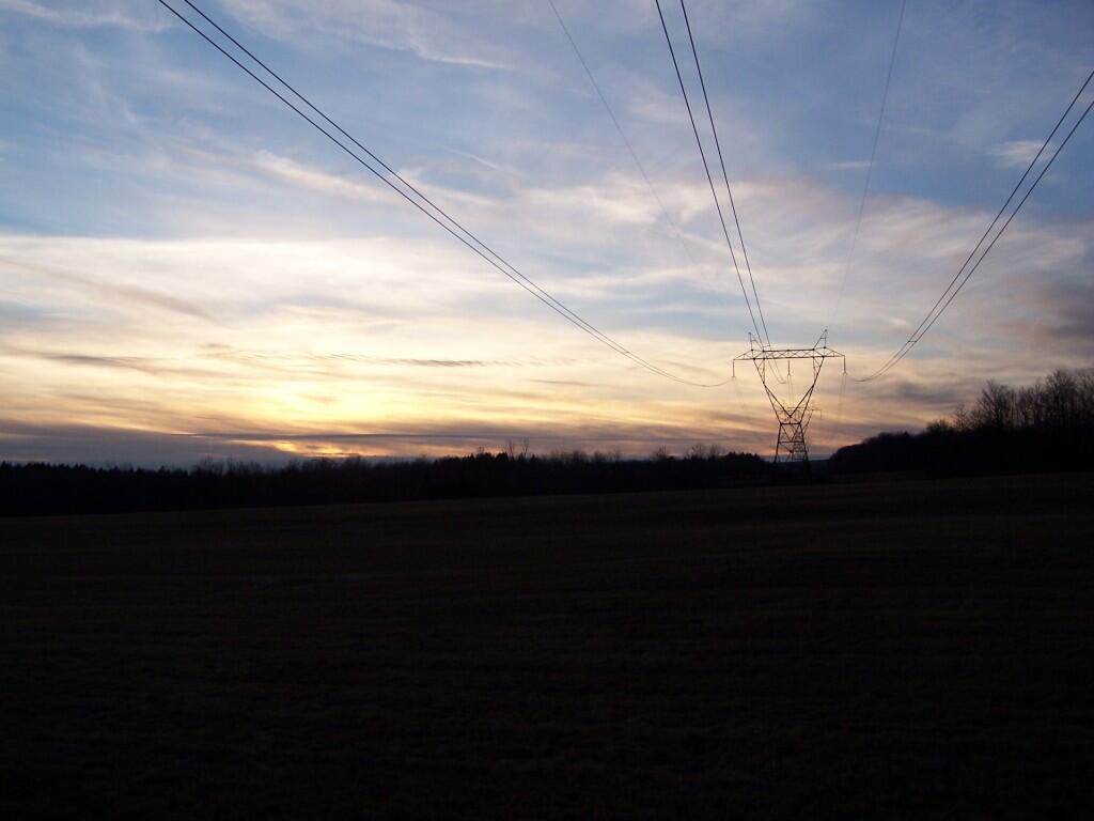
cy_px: 410
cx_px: 547
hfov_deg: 49.0
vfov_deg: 37.7
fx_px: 1201
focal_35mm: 38
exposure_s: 1/320
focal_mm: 6.3
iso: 80
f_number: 3.6
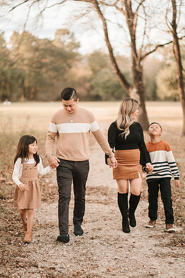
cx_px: 92
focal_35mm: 85
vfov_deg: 23.9
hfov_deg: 16.1
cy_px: 139
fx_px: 655
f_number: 1.8
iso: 200
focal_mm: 85
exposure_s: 1/800
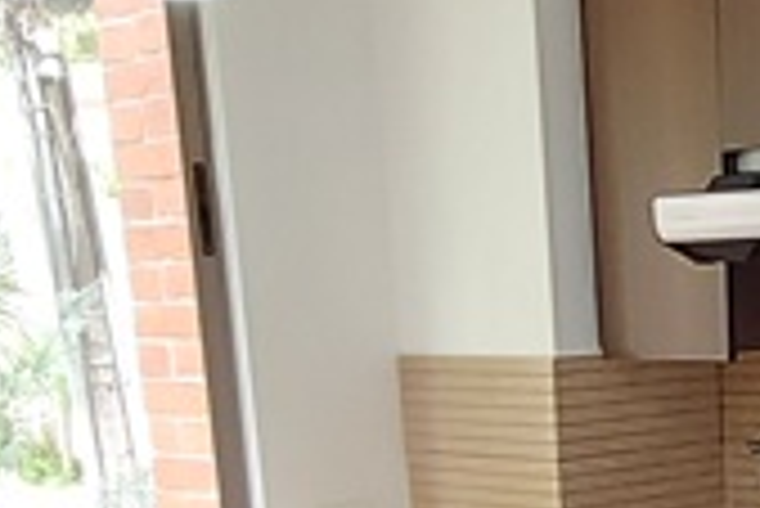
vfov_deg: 15.5
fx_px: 1733
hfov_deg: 23.4
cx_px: 814
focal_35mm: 82
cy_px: 733
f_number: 2.2
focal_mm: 1.74
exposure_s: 1/60
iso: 320
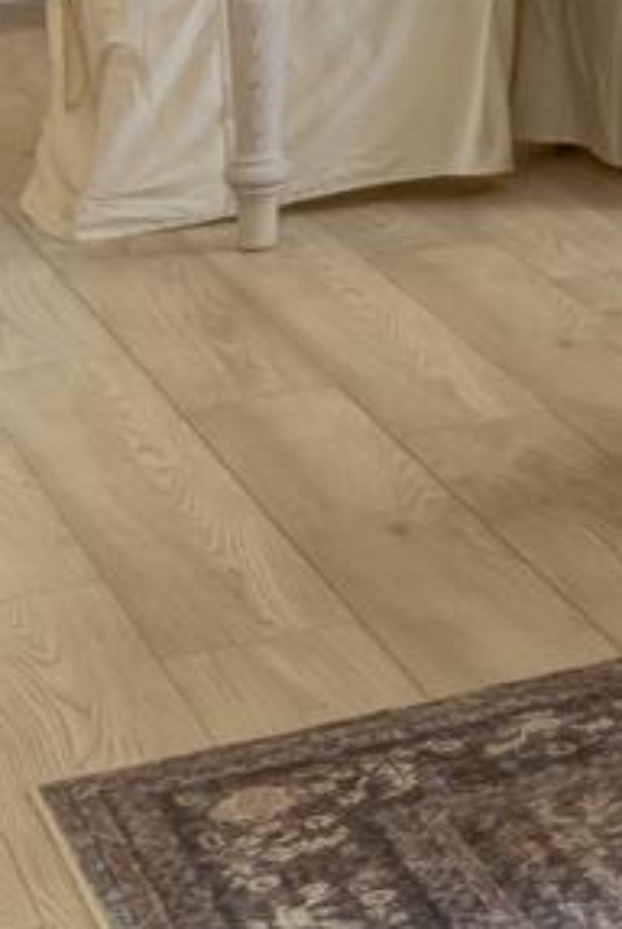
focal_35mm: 114
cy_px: -455
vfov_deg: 16.4
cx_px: 1957
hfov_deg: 9.2
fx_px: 2947
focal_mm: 16
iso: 1250
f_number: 8
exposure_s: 1/320
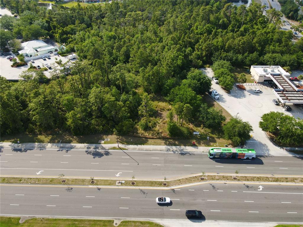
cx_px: 152
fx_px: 210
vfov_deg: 56.8
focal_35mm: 24
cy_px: 114
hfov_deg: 71.6
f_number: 2.8
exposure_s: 1/400
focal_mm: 4.5
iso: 100
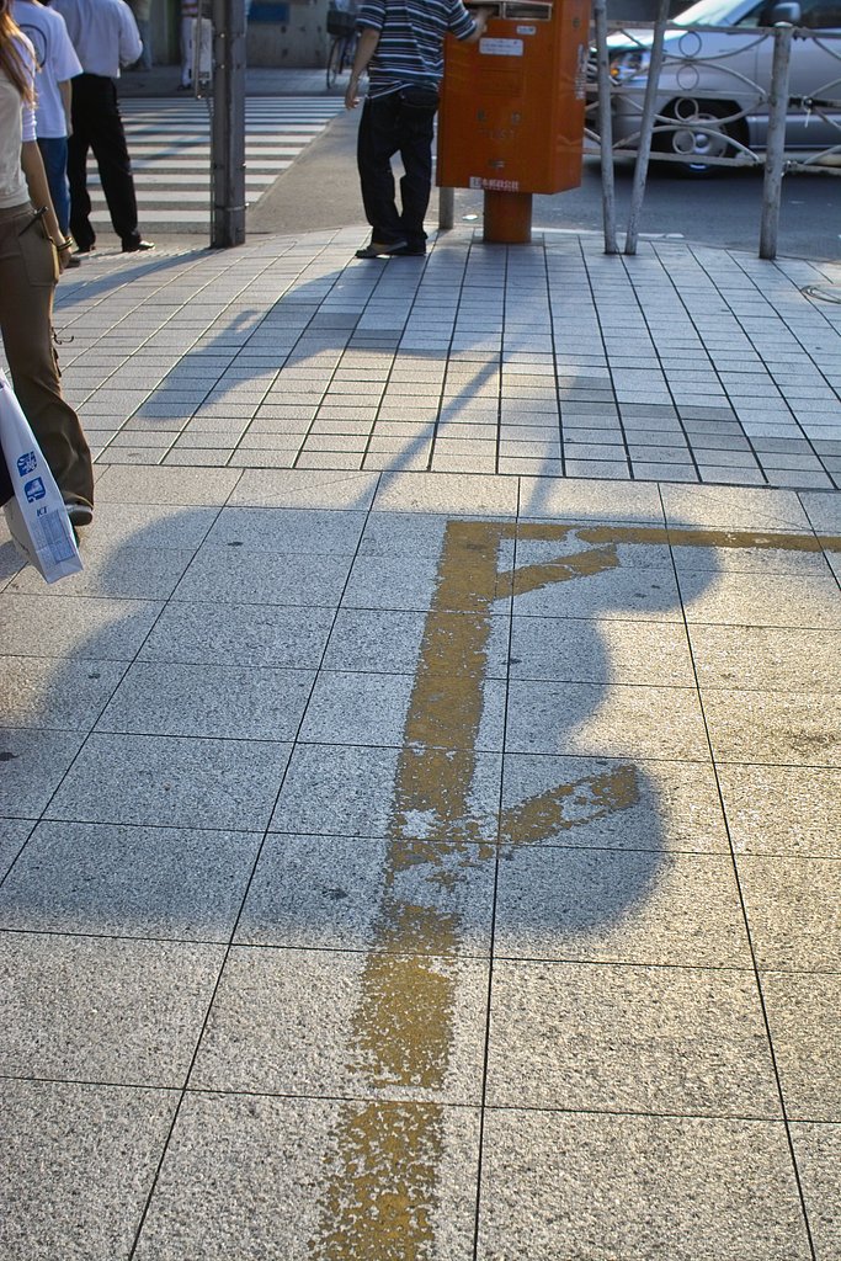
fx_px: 1786
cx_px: 420
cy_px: 630
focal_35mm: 51
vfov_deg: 38.9
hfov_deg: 26.5
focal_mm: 30
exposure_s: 1/320
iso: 100
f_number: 5.6
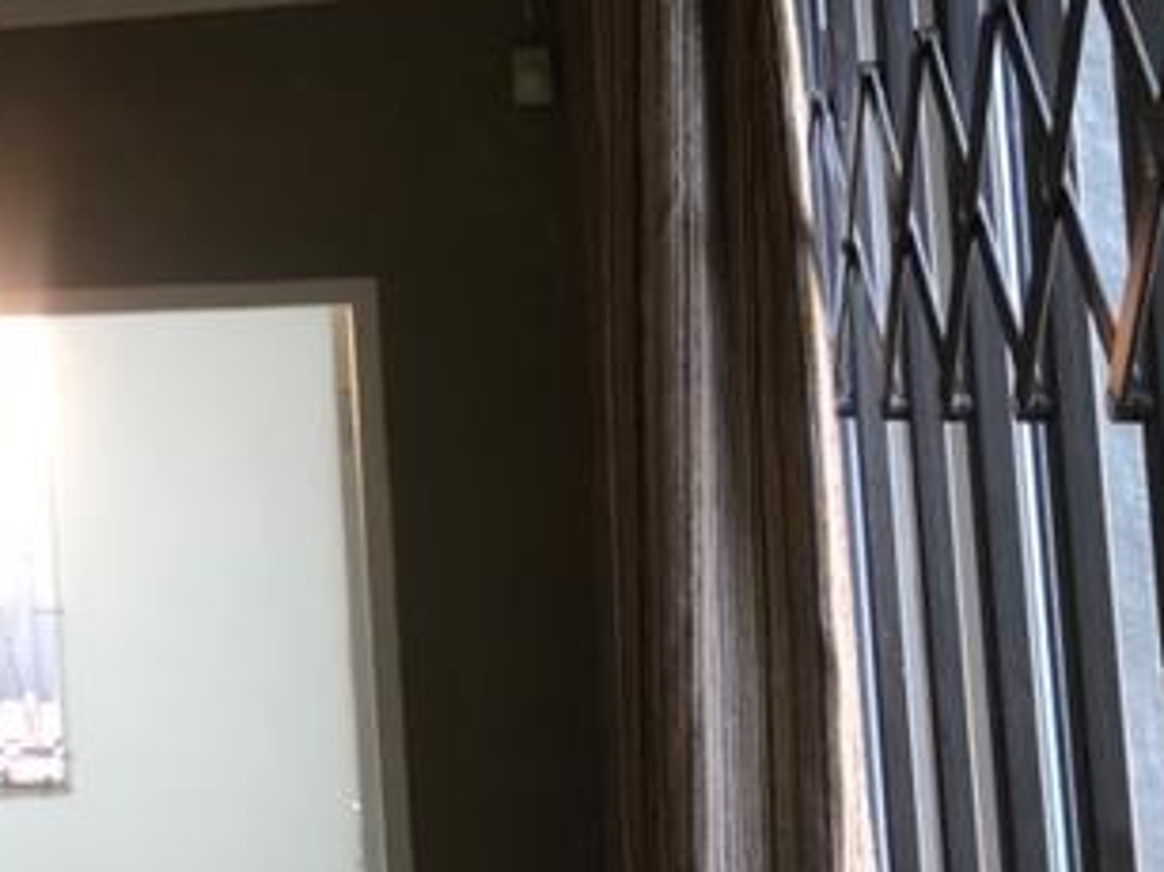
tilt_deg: +4.6
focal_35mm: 73
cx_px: -178
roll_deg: +2.5
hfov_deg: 24.5
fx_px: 2454
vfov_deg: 20.1
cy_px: 258
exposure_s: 1/15
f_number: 1.8
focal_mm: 4
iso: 40
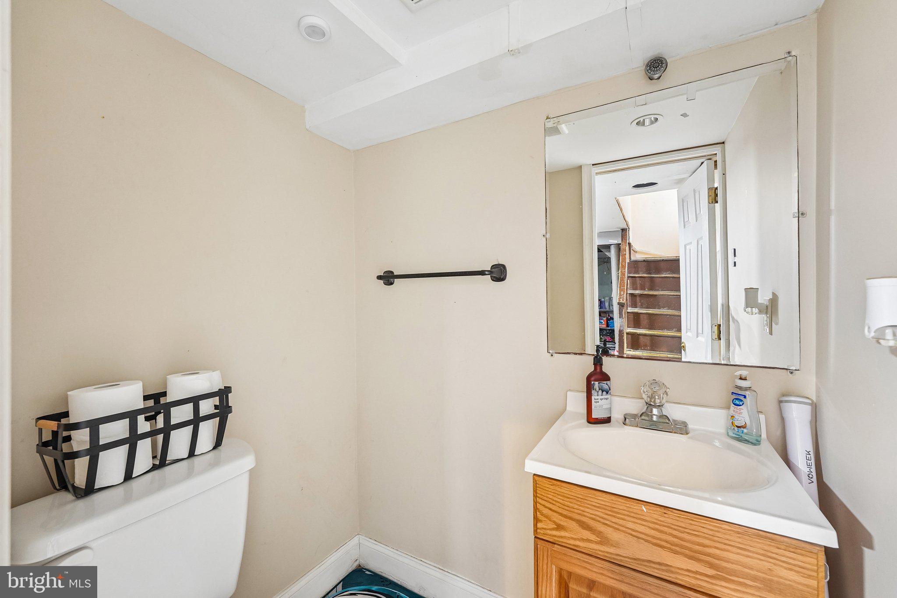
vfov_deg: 81.2
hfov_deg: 104.3
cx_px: 448
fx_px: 349
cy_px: 299
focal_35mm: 14
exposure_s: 1/1.67
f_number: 8
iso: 2000
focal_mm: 14
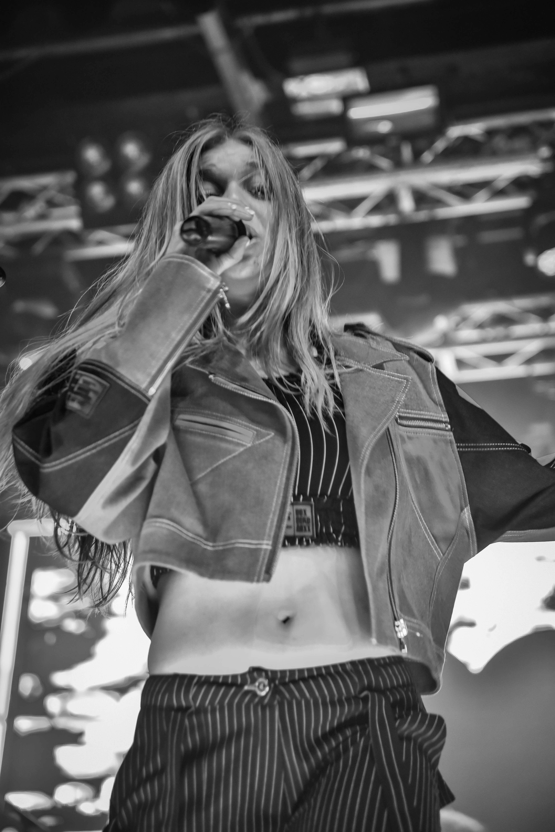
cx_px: 278
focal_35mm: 70
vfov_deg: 28.8
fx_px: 1617
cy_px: 416
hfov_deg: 19.5
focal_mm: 70
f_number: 2.8
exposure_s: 1/125
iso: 1000
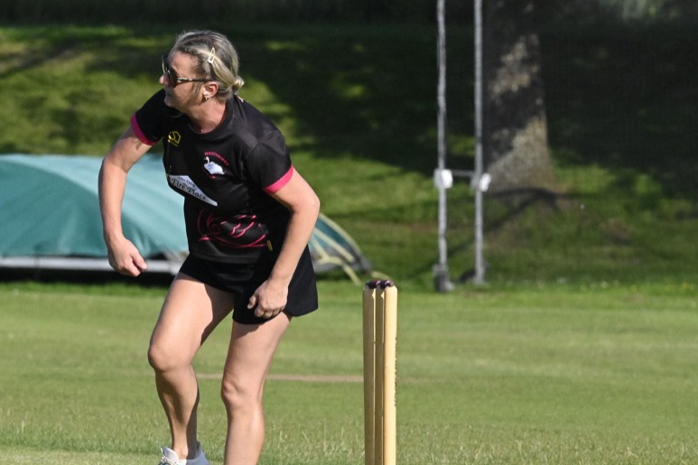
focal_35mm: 608
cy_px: 284
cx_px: 353
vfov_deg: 2.3
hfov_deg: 3.4
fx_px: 11785
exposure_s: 1/6400
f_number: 18
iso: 12800
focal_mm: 470
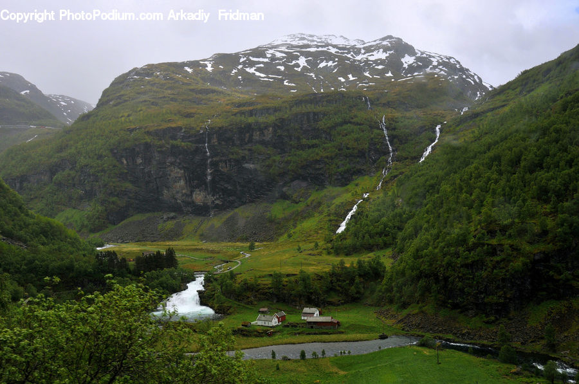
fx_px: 482
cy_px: 192
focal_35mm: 30
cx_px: 290
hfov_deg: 62.0
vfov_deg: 43.5
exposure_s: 1/400
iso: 200
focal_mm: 20
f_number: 9
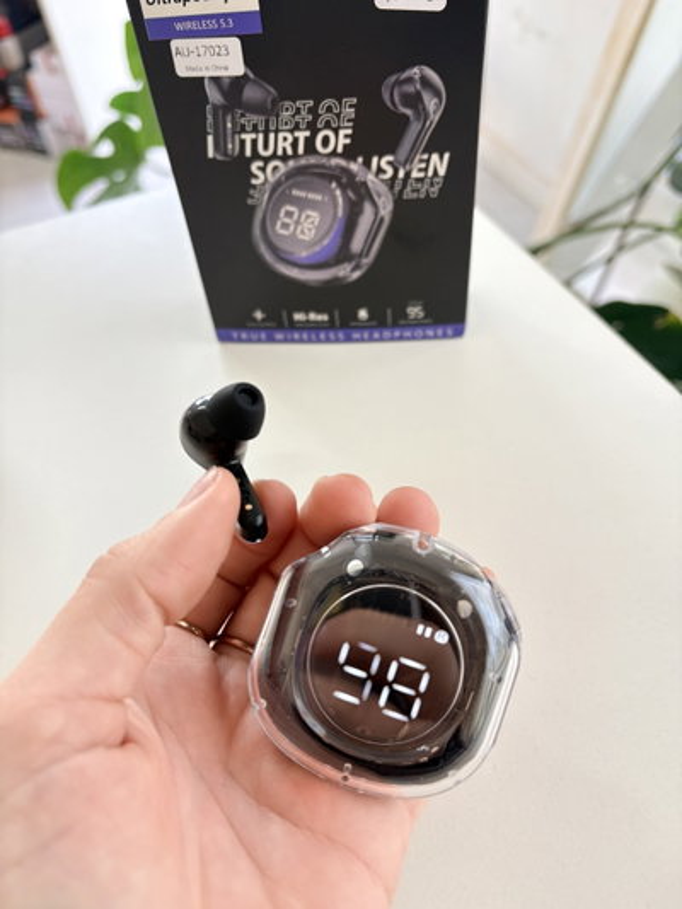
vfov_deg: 67.3
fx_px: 683
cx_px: 341
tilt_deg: -47.9
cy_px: 454
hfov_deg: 53.1
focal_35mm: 26
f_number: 1.6
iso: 100
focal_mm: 5.96
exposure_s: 1/121
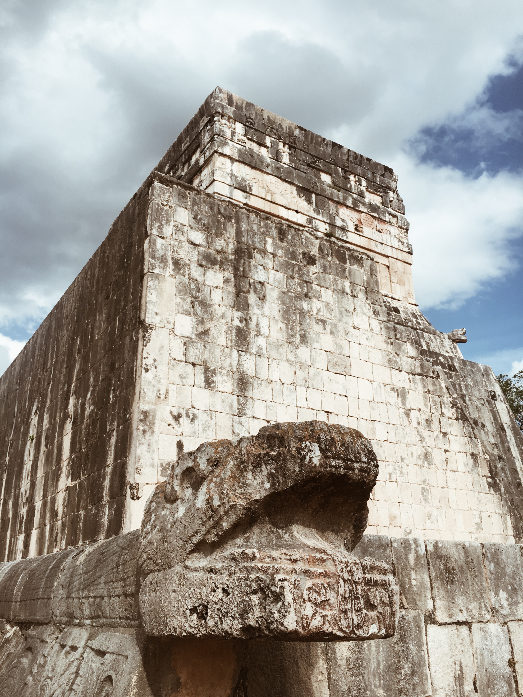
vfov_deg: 61.7
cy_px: 348
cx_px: 262
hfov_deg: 48.2
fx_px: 584
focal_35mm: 29
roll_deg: +2.0
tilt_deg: +20.7
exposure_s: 1/1399
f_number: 2.2
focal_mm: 4.15
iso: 25
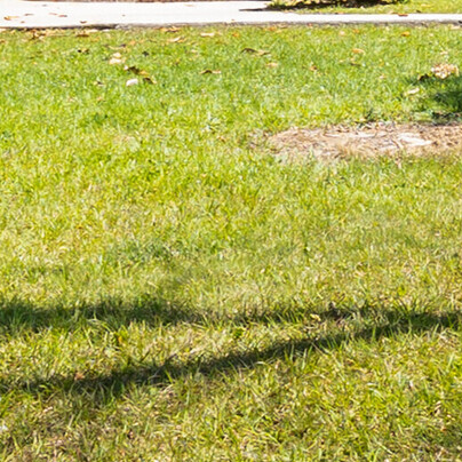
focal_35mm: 97
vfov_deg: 17.2
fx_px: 1465
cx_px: 586
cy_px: -82
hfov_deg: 17.0
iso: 100
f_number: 10
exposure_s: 1/60
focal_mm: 10
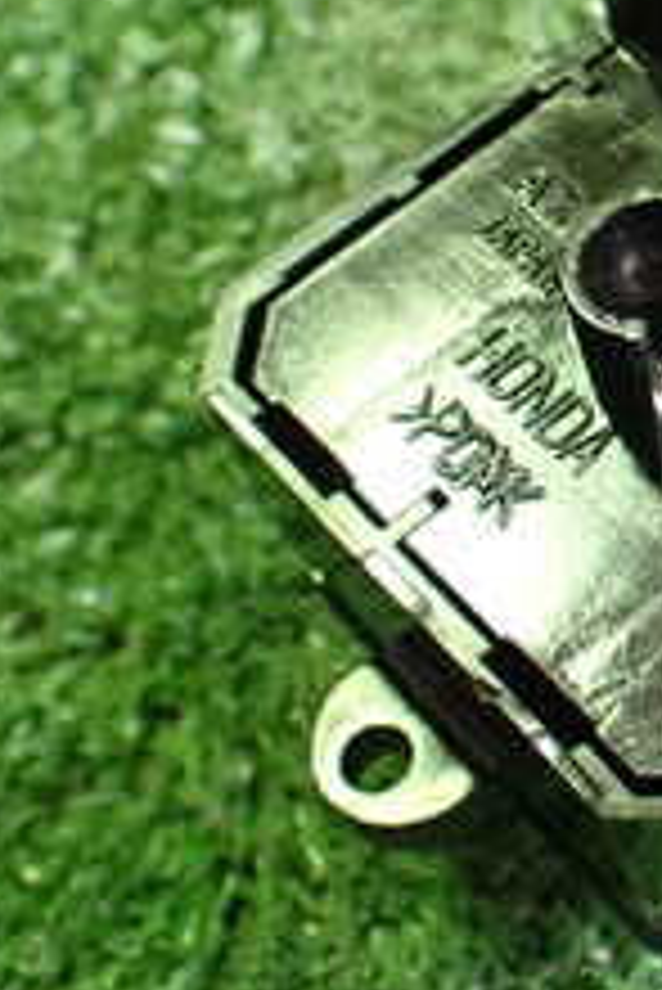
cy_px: 292
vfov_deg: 23.7
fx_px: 2341
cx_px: 887
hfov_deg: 15.3
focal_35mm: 85
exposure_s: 1/50
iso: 800
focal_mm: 5.4
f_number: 2.3
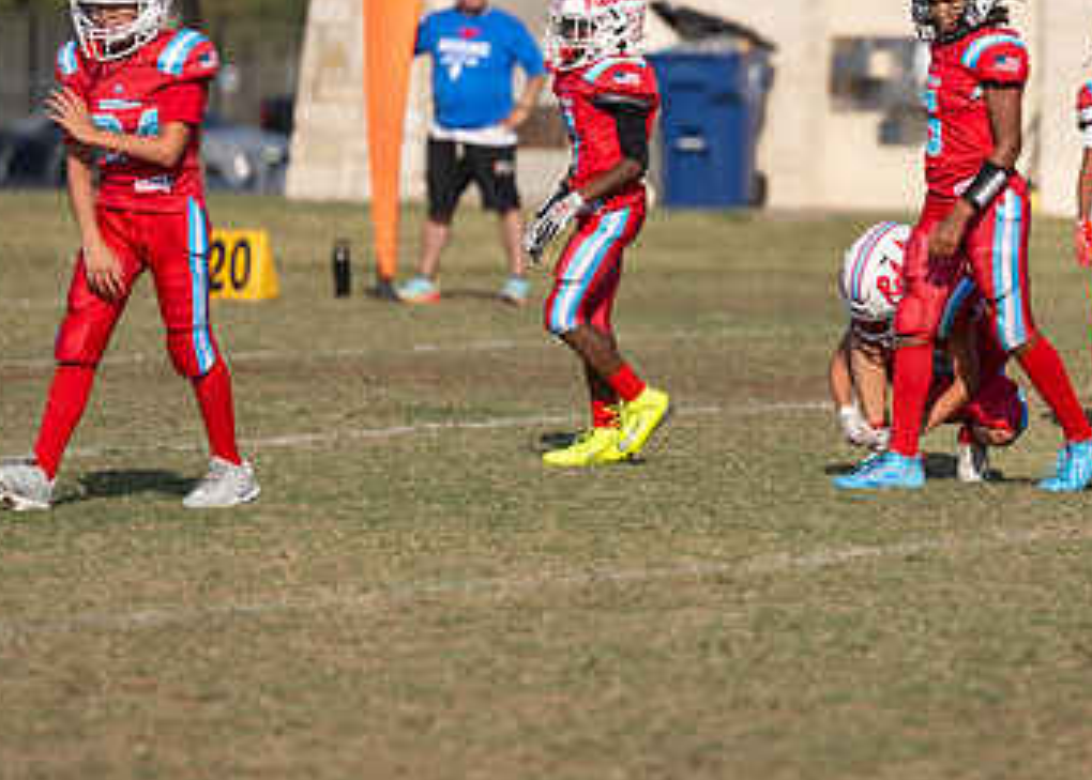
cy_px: 164
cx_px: 976
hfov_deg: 5.4
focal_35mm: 375
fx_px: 11632
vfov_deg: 3.8
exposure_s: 1/3200
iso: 100
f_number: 3.2
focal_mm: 200
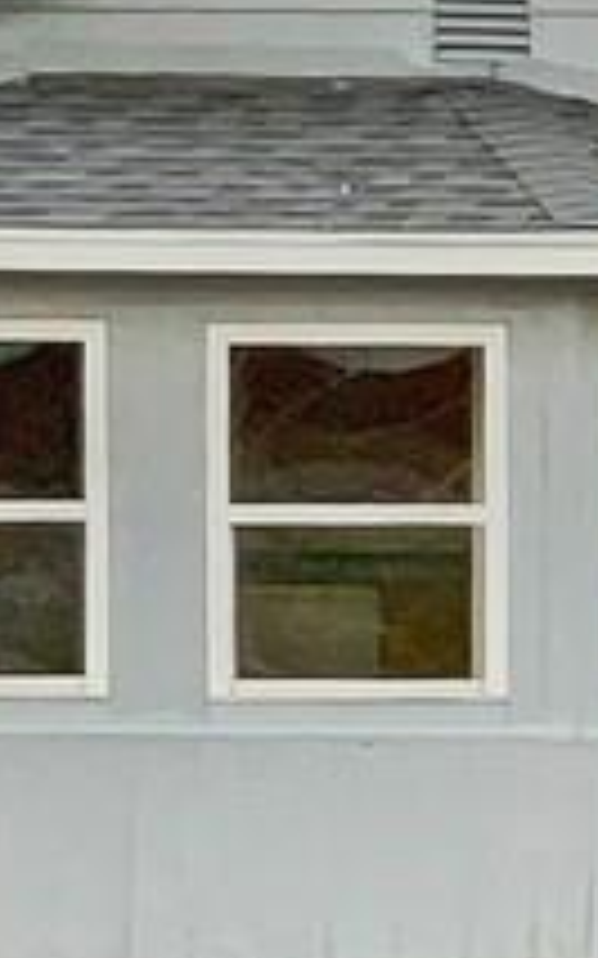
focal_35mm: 231
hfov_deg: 5.3
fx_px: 6028
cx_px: 1956
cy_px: 634
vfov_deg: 9.1
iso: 16
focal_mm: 3
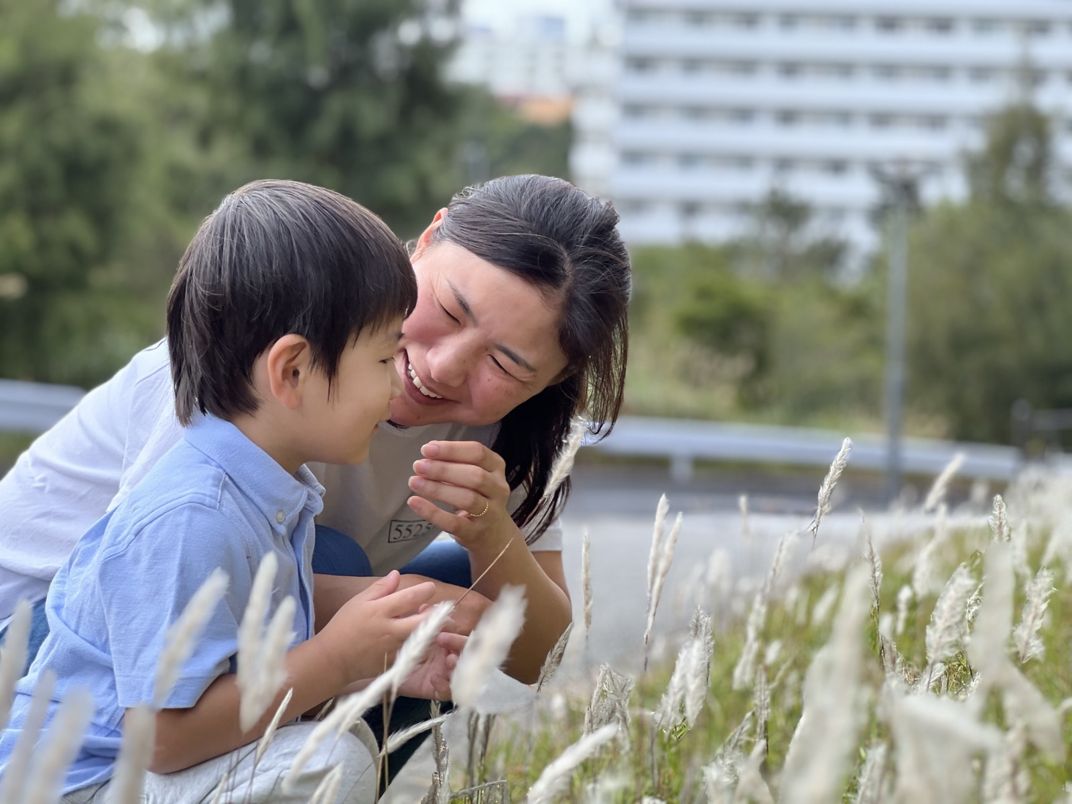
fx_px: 2385
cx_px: 536
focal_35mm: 77
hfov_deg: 25.3
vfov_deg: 19.1
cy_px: 402
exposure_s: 1/123
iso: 20
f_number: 2.8
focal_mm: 9
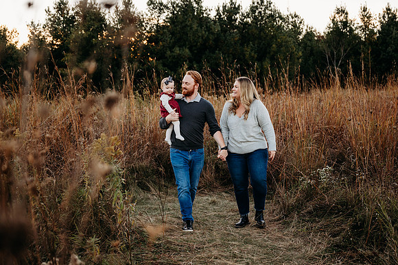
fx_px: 493
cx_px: 199
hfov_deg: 44.0
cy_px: 141
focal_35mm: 45
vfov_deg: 30.1
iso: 640
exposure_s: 1/640
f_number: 2.8
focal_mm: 41
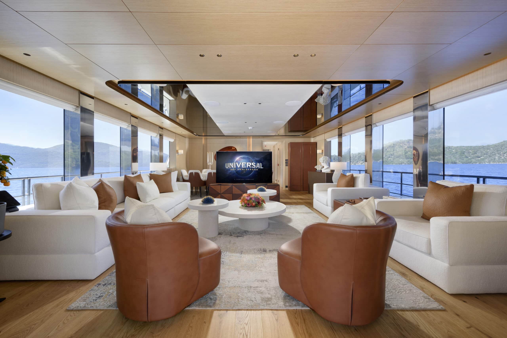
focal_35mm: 14
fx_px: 197
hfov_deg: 104.2
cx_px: 254
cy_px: 169
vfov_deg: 81.2
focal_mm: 14
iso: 100
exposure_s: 1/10
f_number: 11
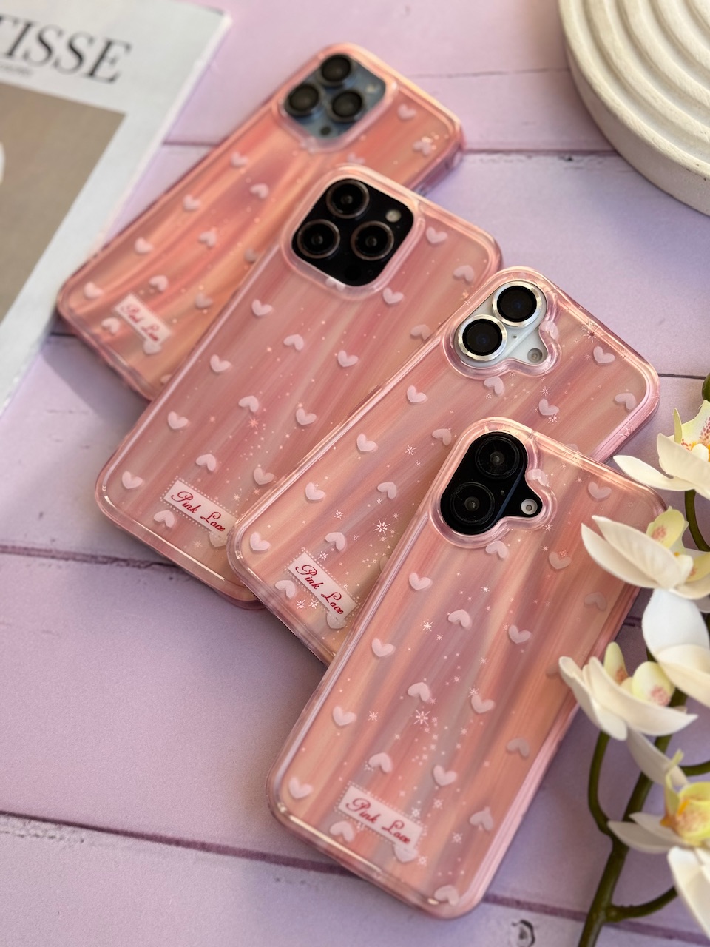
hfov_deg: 30.3
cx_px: 355
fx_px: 1313
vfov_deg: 39.7
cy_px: 474
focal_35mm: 48
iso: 64
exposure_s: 1/876
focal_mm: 6.76
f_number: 1.78
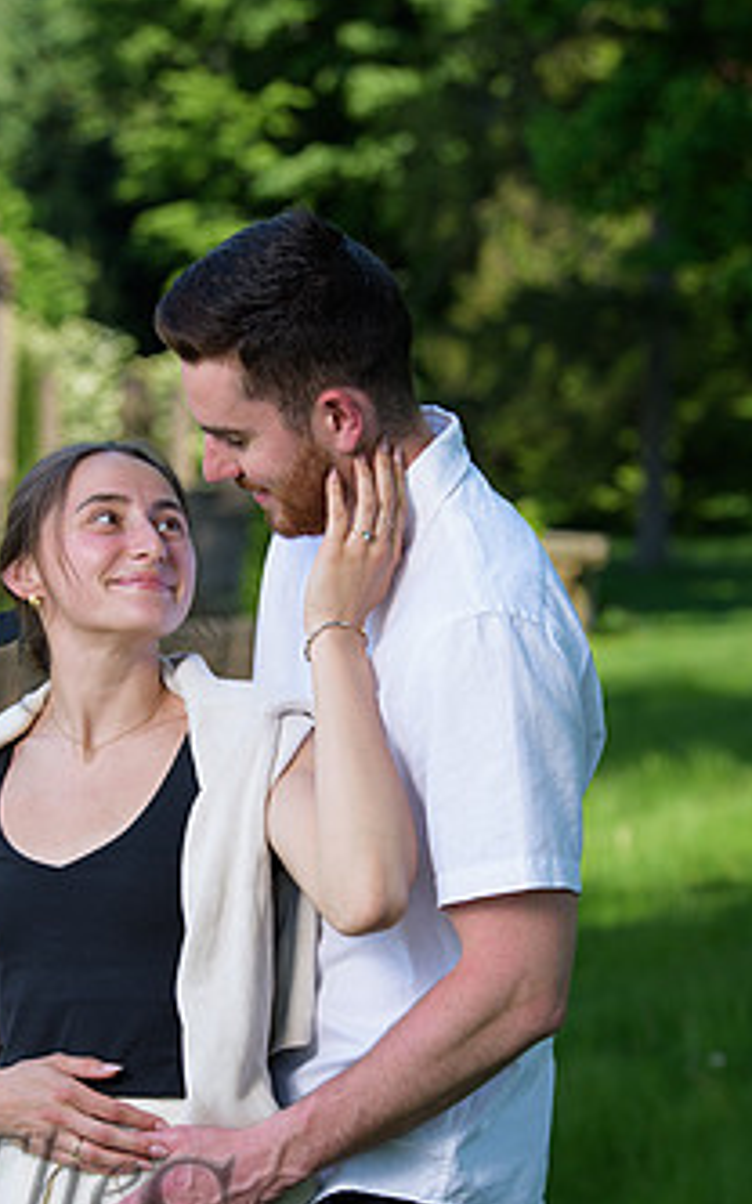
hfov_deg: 11.2
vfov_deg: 17.8
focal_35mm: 117
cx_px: 286
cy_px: 810
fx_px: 3838
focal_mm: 85
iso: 125
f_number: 4
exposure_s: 1/250
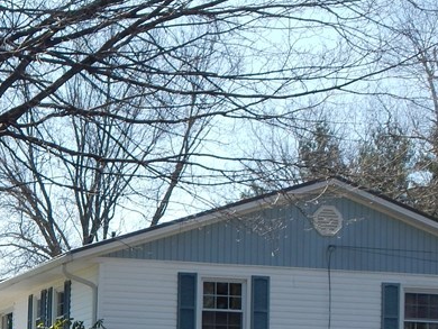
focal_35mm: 126
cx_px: 65
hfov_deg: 15.5
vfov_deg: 11.5
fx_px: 1595
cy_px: 392
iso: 125
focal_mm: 8.6
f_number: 3.7
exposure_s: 1/640
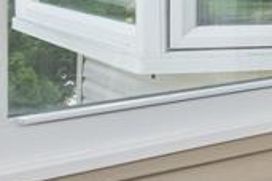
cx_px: 684
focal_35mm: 96
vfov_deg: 13.6
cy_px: -71
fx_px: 725
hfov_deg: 13.7
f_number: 4.5
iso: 400
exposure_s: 1/80
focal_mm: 16
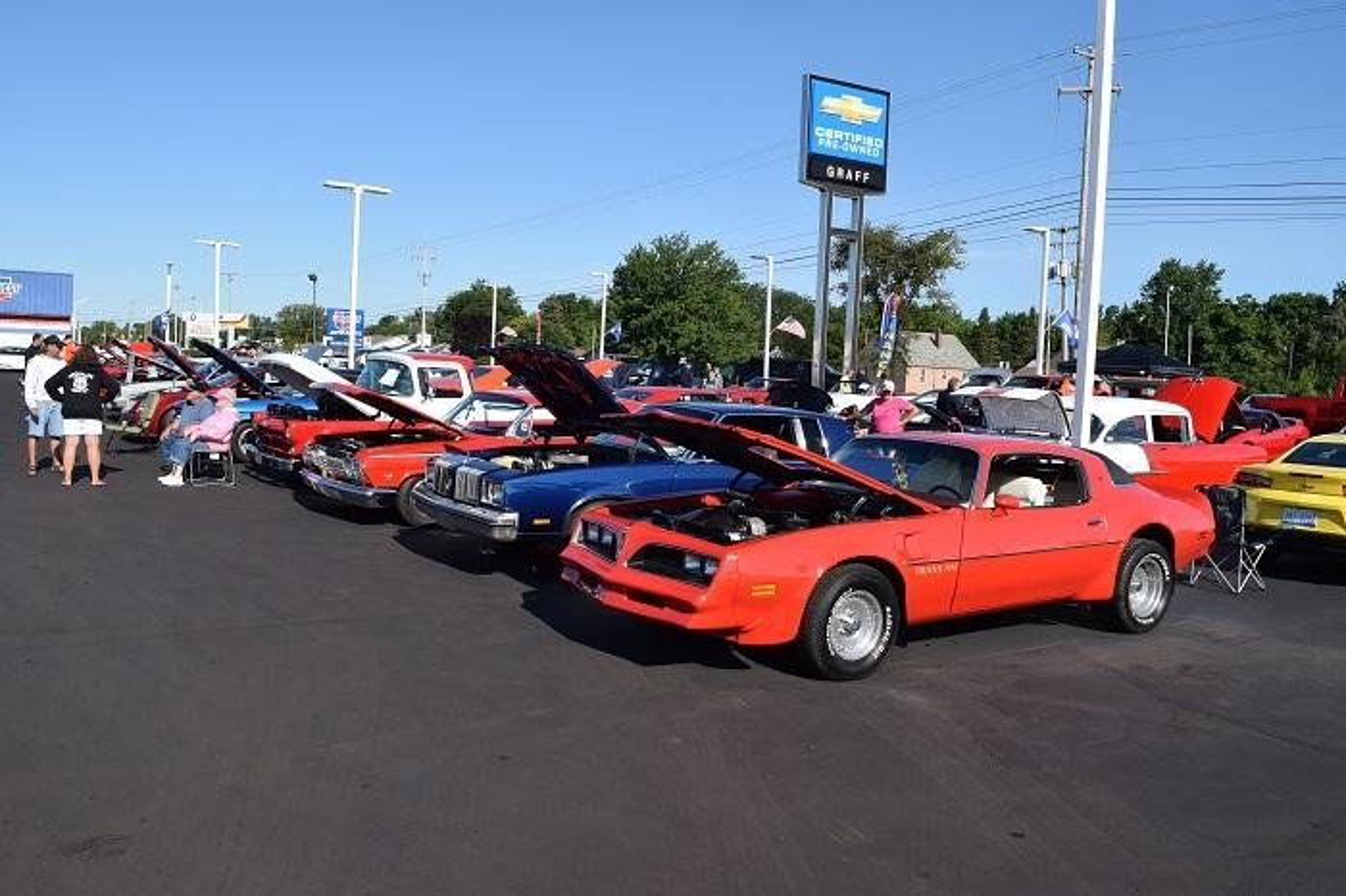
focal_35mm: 27
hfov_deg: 67.4
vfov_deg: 47.9
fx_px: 1009
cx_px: 673
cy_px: 448
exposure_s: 1/320
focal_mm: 18
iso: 200
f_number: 9
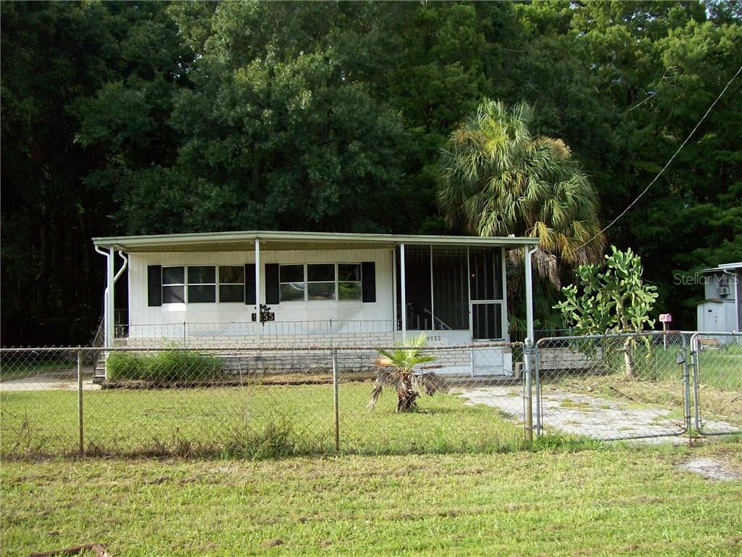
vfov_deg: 39.7
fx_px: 772
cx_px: 371
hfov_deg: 51.4
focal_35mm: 36
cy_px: 278
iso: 80
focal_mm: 6
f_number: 2.7
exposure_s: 1/486
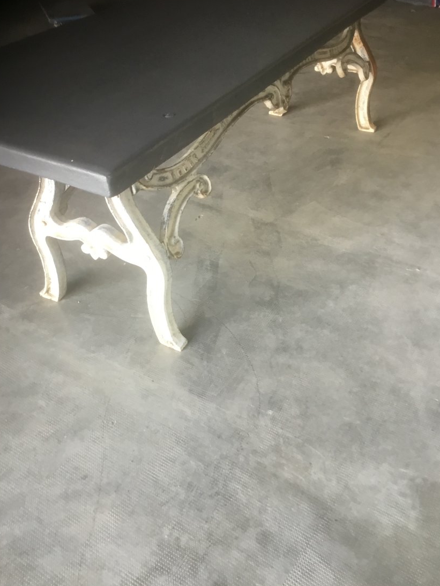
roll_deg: +0.5
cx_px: 217
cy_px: 279
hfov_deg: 41.8
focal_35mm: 34
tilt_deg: -38.1
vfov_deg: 53.9
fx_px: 576
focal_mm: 3.3
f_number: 2.4
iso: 80
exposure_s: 1/33
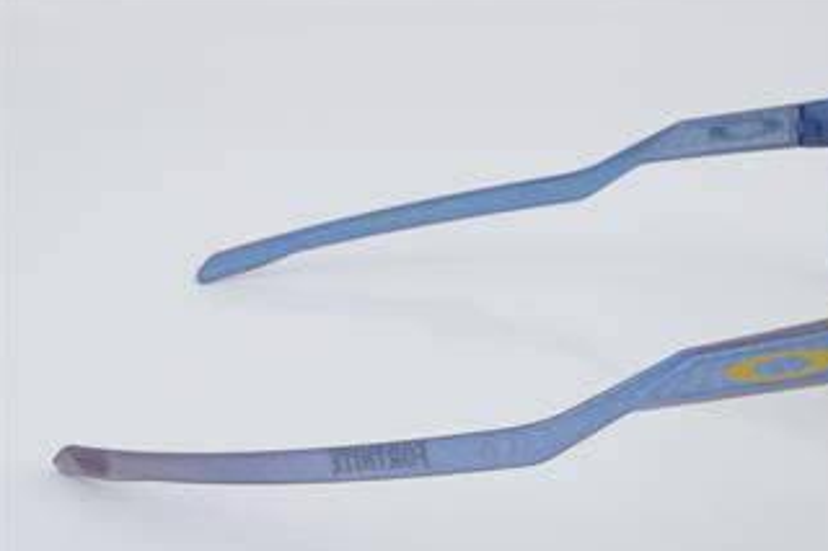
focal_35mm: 75
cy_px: 329
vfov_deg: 18.1
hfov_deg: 26.9
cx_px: 515
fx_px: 1724
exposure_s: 1/4
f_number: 32
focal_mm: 40
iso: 100
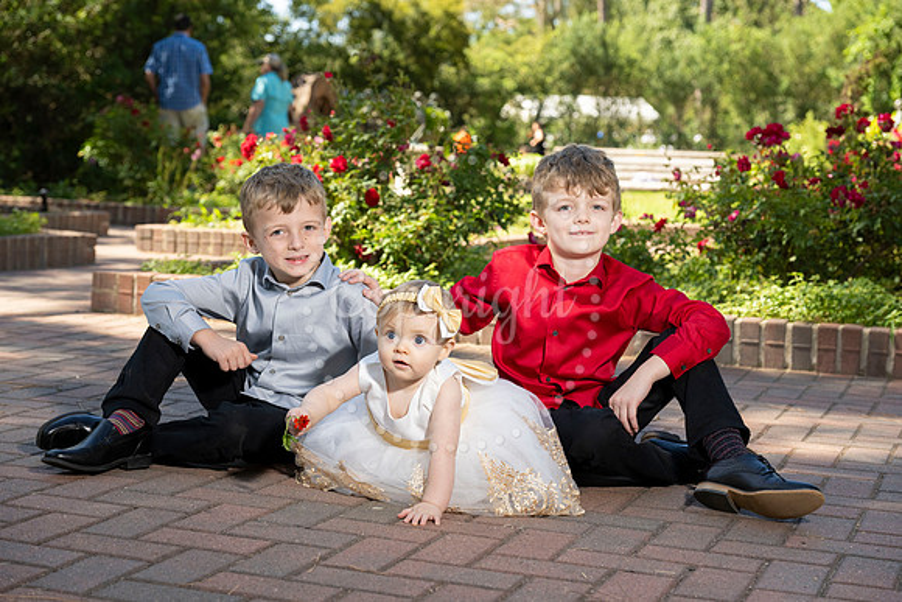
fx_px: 1579
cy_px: 301
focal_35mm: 63
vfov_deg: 21.6
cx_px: 451
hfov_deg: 31.9
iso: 500
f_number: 5
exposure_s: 1/200
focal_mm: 63
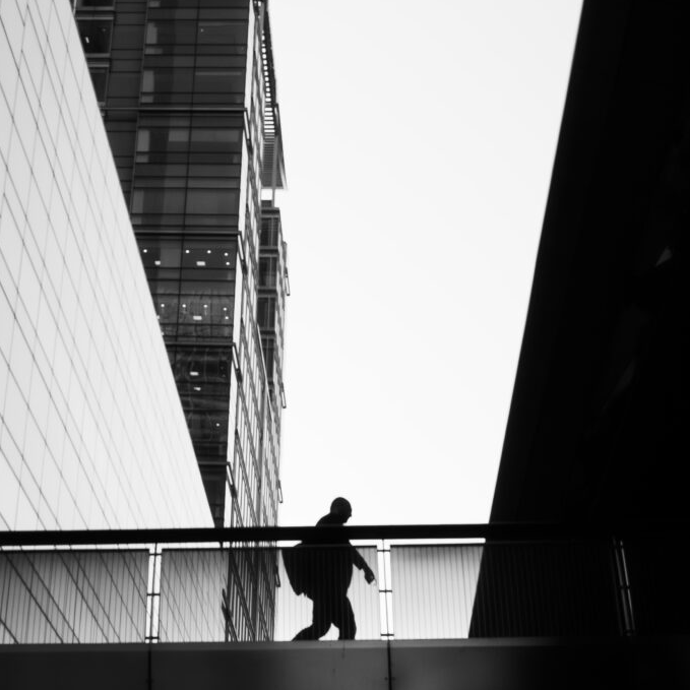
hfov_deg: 21.5
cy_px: 108
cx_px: 193
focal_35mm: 80
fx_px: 1804
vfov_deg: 21.3
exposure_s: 1/4000
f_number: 2.5
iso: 200
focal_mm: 20
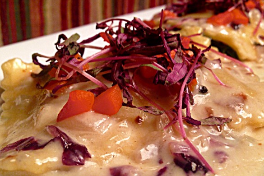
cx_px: 144
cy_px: 68
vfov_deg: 30.4
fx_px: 323
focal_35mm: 44
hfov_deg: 44.5
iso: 80
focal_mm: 4.12
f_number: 2.4
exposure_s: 1/20
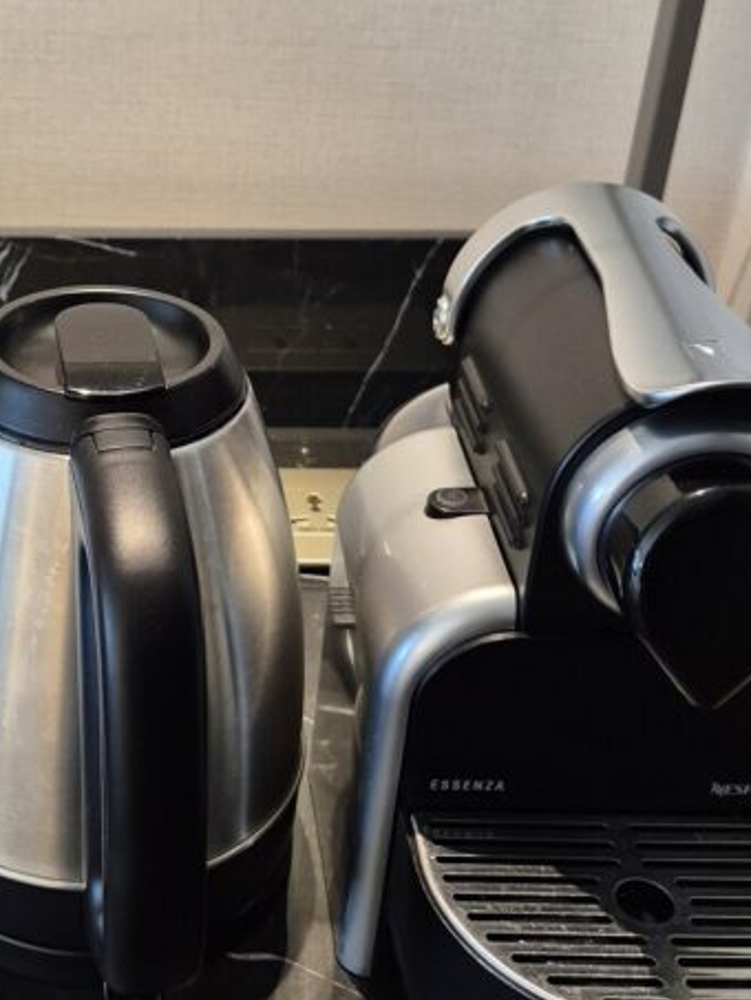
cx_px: 144
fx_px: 1503
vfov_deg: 36.8
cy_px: 506
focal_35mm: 52
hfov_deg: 27.5
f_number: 1.8
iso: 250
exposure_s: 1/120
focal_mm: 5.4
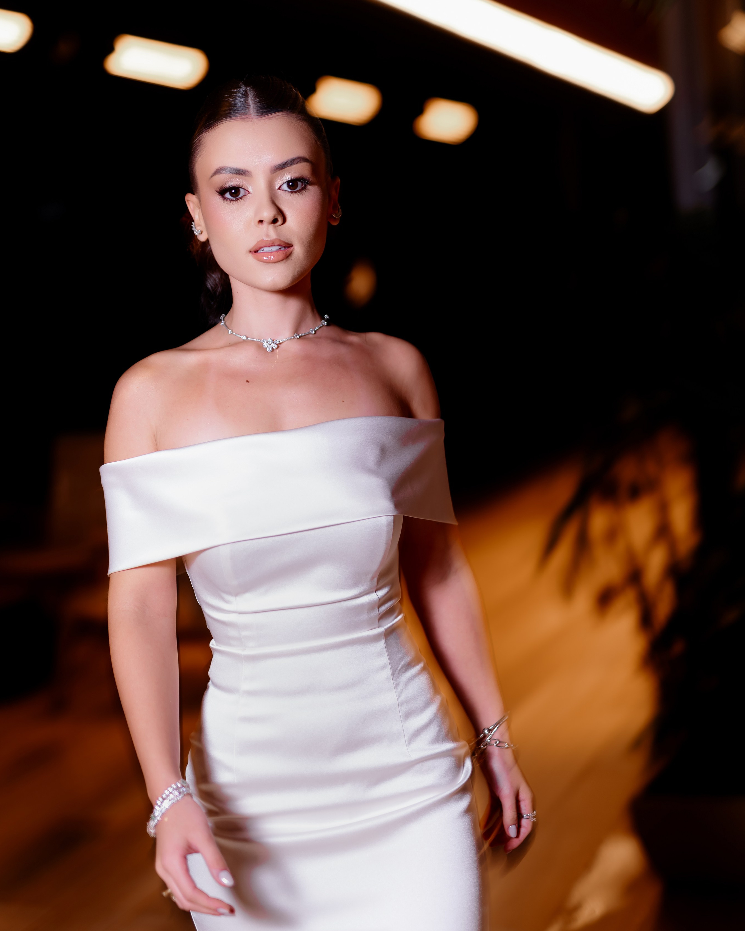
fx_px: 1571
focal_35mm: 57
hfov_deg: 26.7
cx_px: 370
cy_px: 416
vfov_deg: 33.0
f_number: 1.8
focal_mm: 50
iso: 64
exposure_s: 1/20
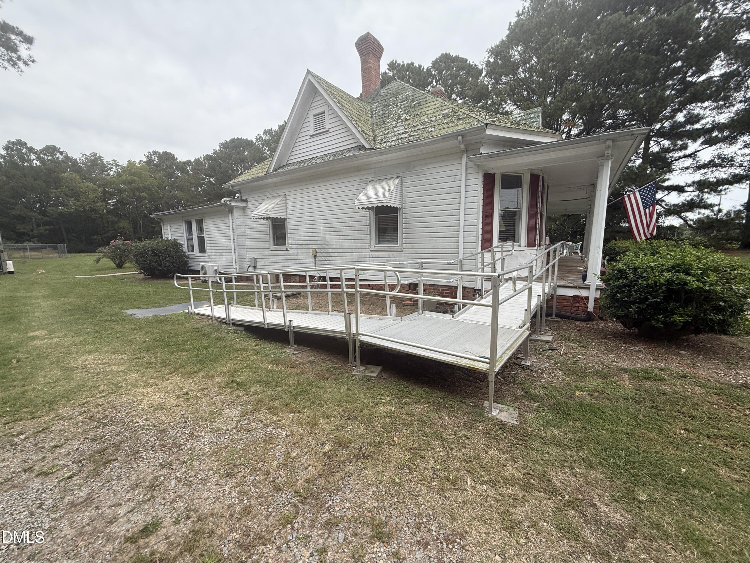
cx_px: 375
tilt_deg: -6.3
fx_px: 303
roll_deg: +1.7
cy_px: 282
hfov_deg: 102.1
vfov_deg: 85.7
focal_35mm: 14
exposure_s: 1/236
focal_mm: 2.22
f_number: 2.2
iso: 50
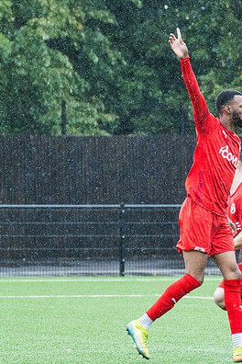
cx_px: 185
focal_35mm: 434
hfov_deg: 3.2
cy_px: 139
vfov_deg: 4.7
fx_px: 4376
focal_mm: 125
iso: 1000
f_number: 4
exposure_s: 1/1250
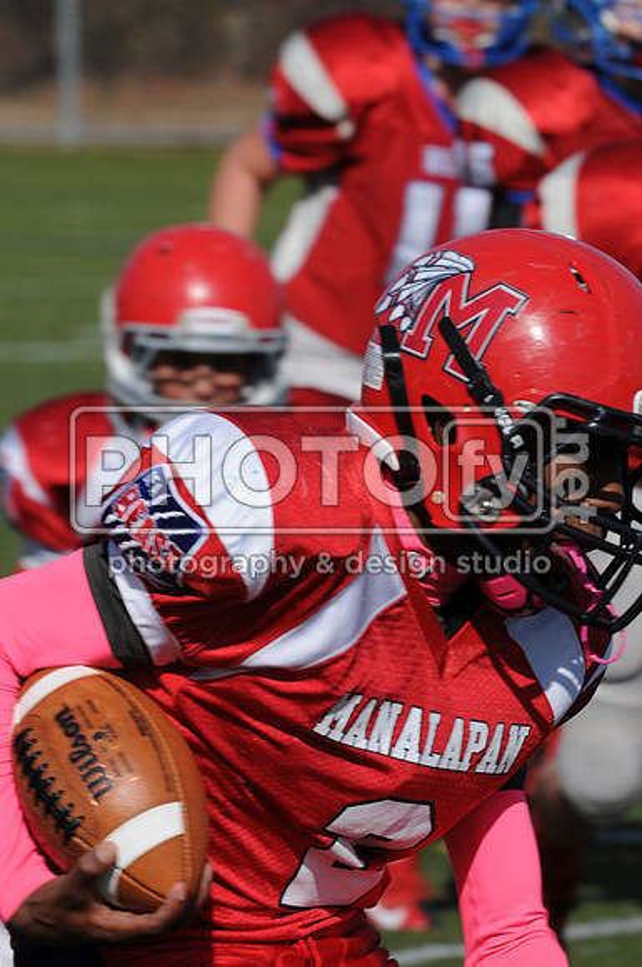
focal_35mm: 450
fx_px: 12073
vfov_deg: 4.6
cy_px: 484
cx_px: 321
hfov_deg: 3.0
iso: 200
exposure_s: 1/500
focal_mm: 300
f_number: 13
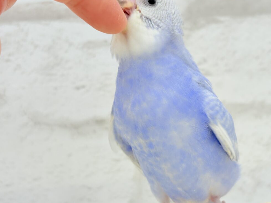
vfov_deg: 22.9
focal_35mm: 64
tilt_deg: -6.2
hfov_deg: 30.2
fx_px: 501
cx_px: 157
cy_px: 99
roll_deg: +3.0
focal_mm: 5.96
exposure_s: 1/100
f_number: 1.6
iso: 64
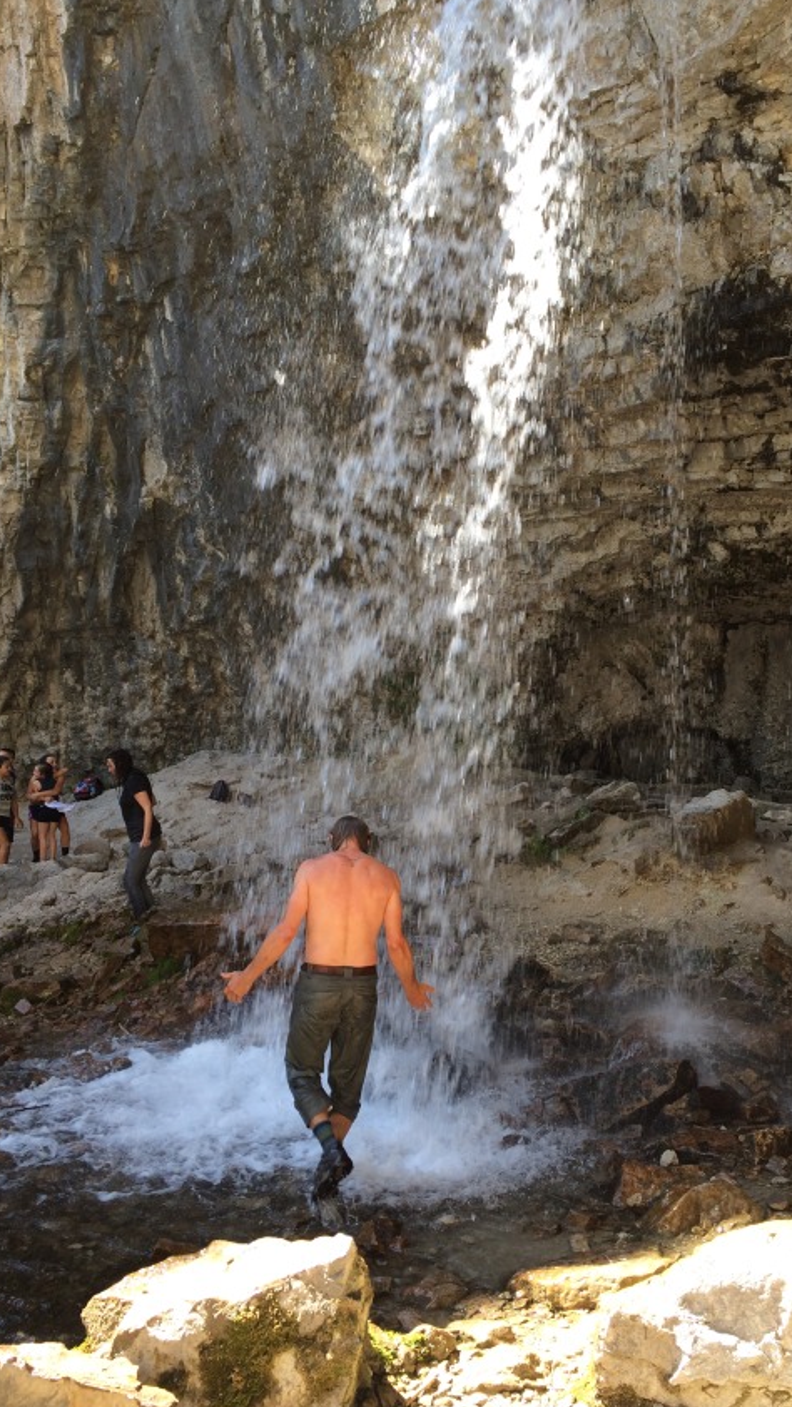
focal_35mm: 32
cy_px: 703
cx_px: 488
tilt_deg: -0.5
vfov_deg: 61.0
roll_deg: -0.8
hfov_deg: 36.5
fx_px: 1194
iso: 32
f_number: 2.2
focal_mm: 4.15
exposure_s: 1/179
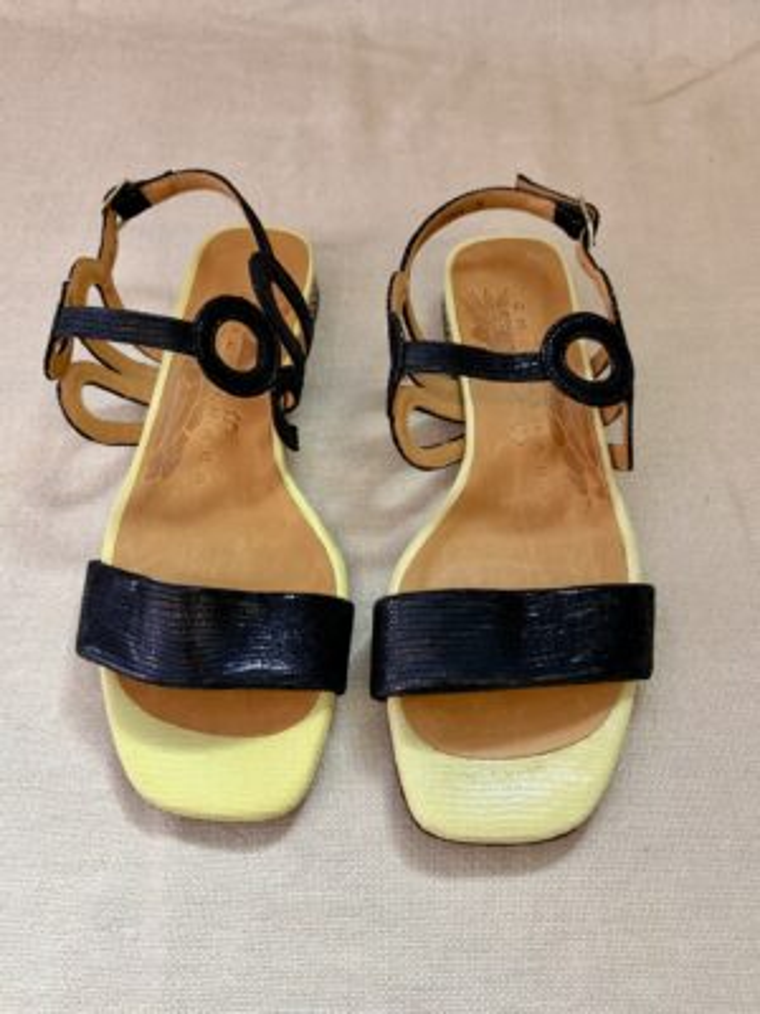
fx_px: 761
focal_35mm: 26
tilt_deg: -59.8
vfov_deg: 67.3
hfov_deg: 53.1
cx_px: 380
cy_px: 507
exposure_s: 1/50
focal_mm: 5.96
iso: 160
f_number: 1.6
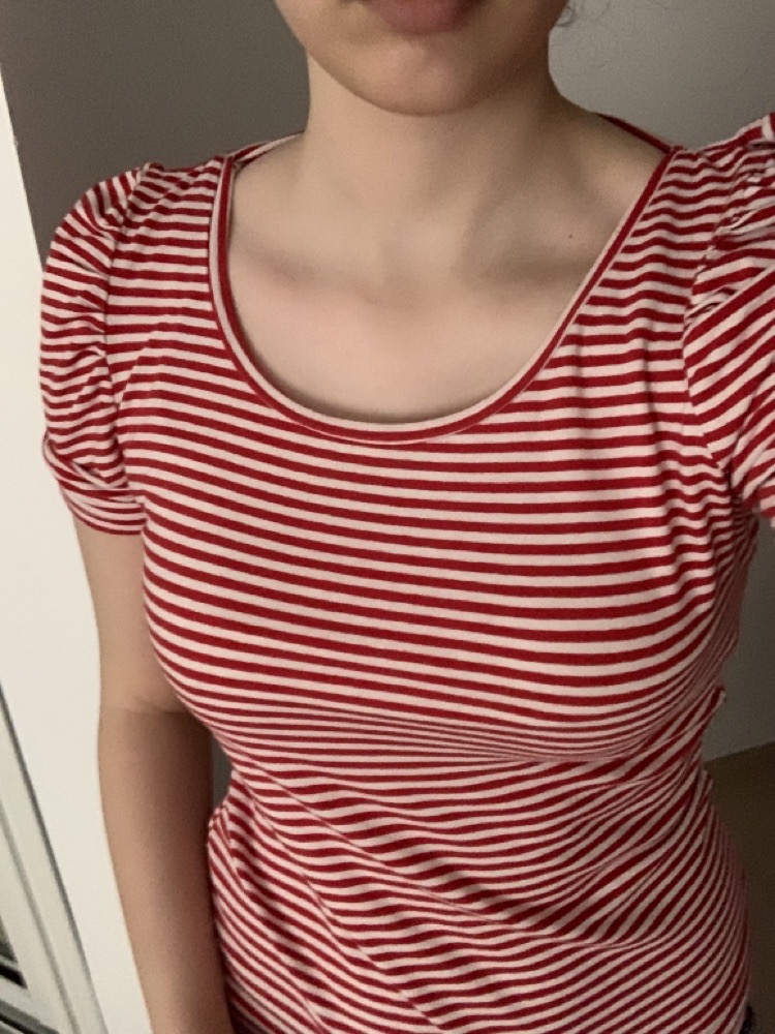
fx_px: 955
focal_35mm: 32
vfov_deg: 56.8
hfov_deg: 44.2
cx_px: 388
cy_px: 517
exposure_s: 1/23
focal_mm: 2.87
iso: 640
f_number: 2.2
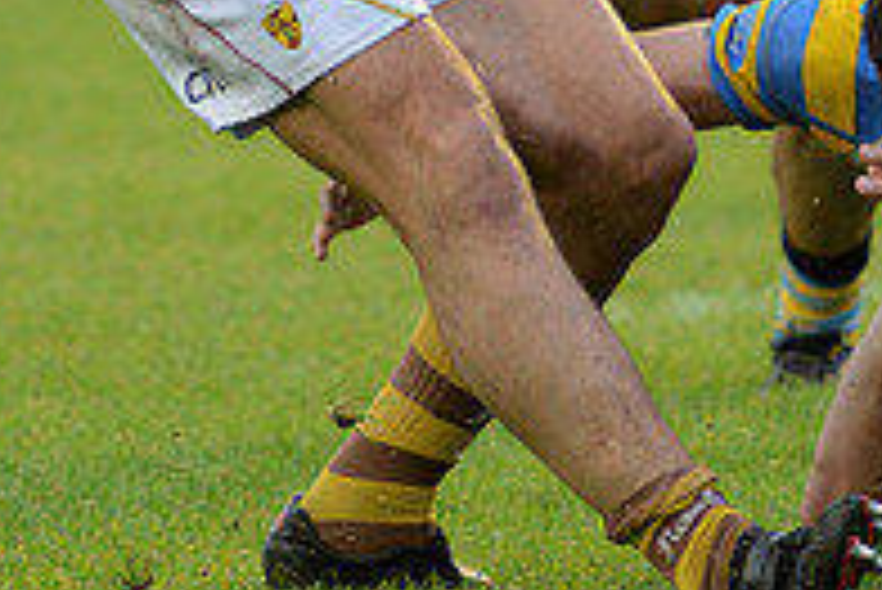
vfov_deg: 1.8
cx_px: 441
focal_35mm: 771
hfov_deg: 2.7
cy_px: -227
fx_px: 18903
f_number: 4
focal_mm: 260
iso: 2000
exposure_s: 1/500
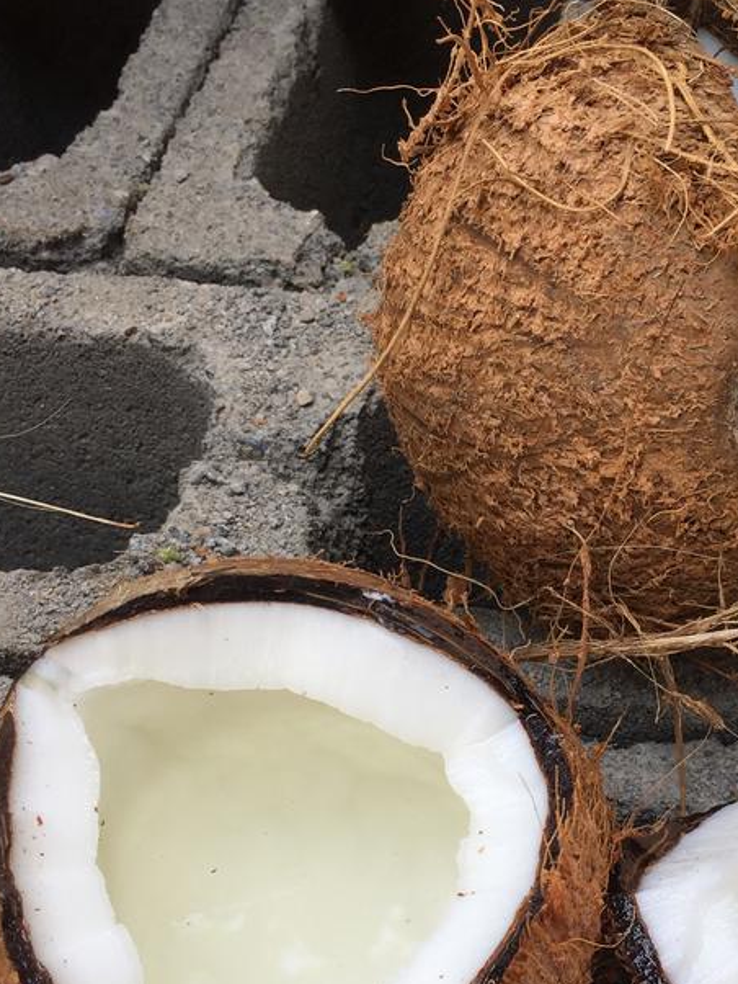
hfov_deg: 27.7
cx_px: 537
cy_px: 673
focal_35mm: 52
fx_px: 1477
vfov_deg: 36.3
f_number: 2.2
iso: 32
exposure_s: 1/227
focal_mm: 4.15
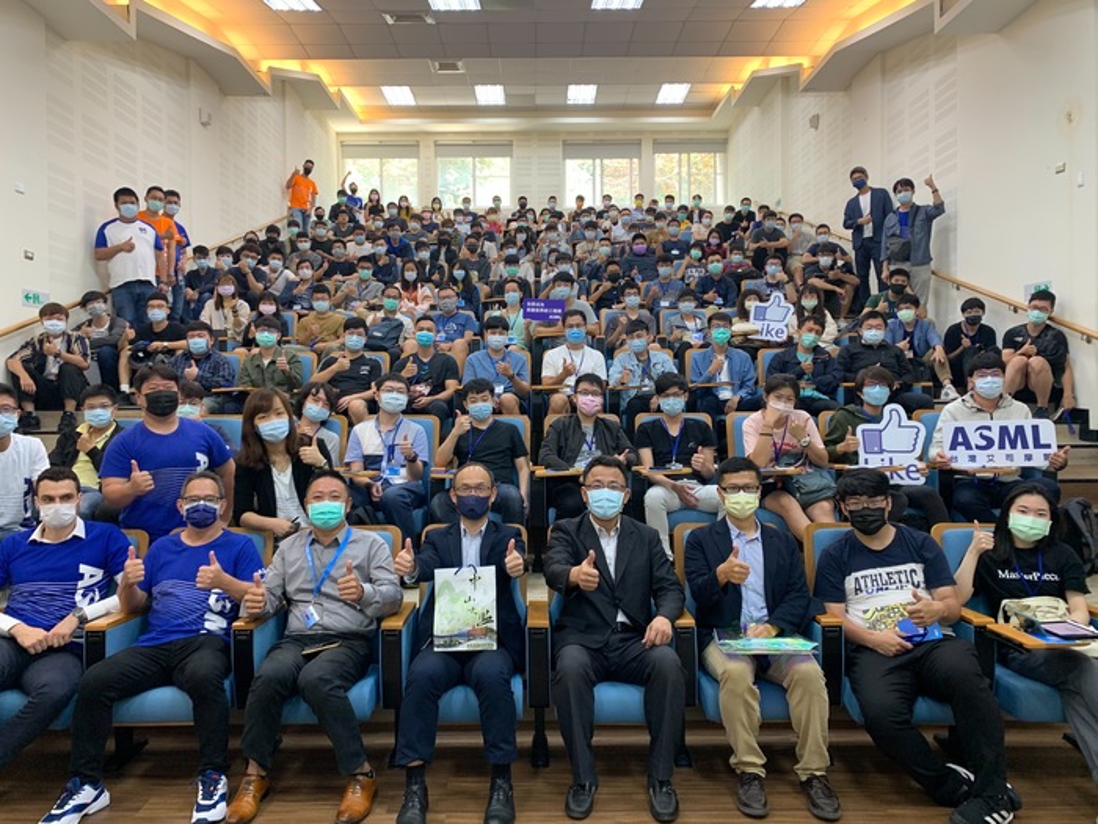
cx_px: 549
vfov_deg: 53.1
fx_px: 825
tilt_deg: -2.0
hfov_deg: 67.3
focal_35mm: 26
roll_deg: +0.9
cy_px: 412
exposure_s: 1/60
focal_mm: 4.25
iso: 80
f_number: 1.8
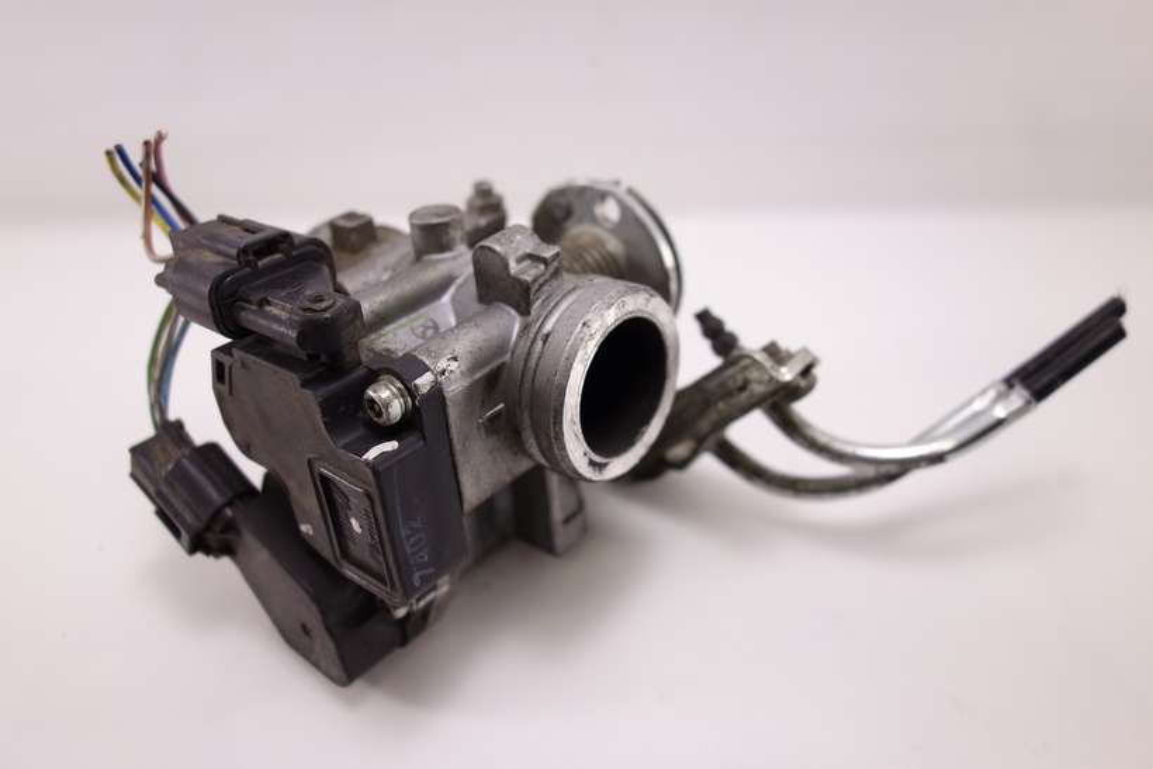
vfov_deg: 46.4
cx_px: 576
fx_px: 897
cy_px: 384
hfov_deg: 65.5
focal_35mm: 28
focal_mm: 10.4
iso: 125
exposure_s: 1/100
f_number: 2.5
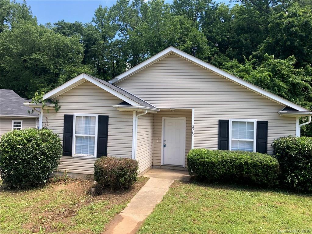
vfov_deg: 49.7
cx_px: 156
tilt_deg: +0.9
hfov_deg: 63.4
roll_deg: -2.1
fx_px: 252
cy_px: 117
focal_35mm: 28
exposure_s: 1/393
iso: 20
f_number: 1.8
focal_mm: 4
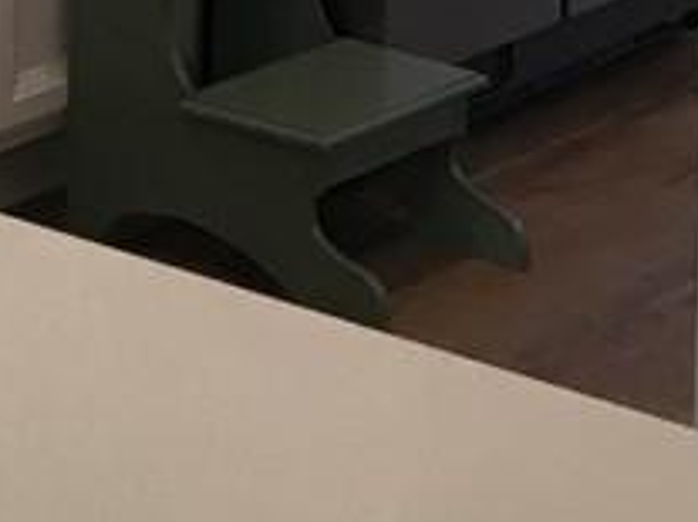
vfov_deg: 6.1
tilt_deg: -4.7
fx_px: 4514
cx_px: -499
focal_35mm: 224
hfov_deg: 8.5
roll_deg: -0.2
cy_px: -1061
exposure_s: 1/30
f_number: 2.2
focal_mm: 4.15
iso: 25
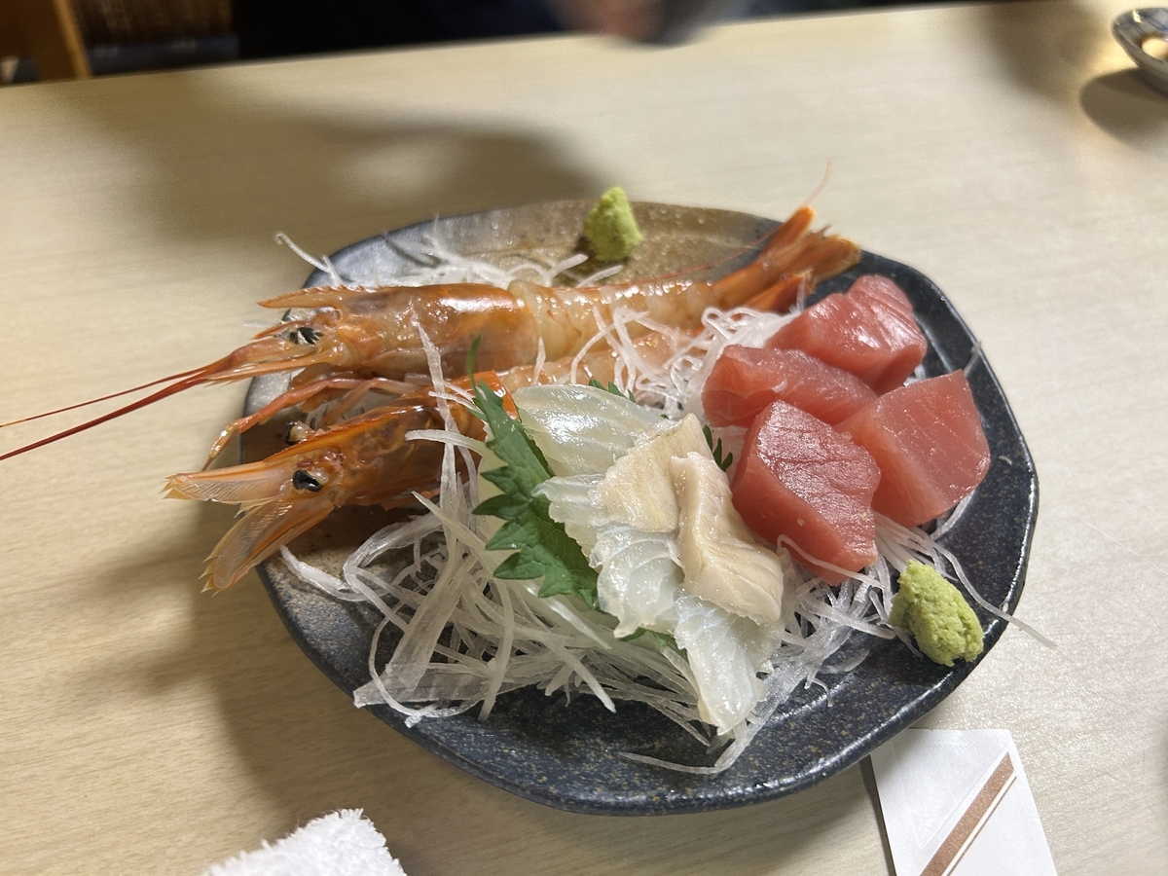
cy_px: 438
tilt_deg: -46.3
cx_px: 584
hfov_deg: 67.3
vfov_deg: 53.1
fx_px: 877
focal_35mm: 26
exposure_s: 1/50
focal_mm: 5.7
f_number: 1.5
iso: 160
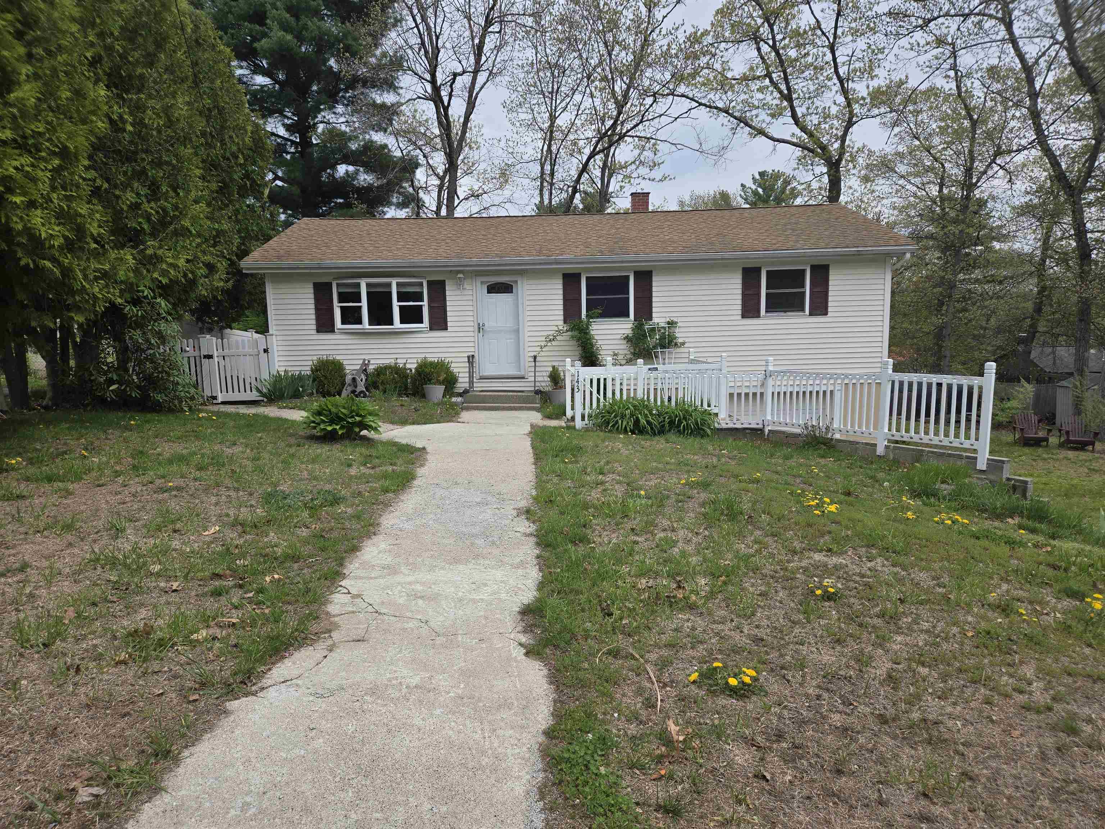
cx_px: 552
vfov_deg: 58.9
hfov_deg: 73.9
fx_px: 734
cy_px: 414
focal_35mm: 23
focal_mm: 5.4
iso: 25
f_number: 1.8
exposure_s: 1/1437
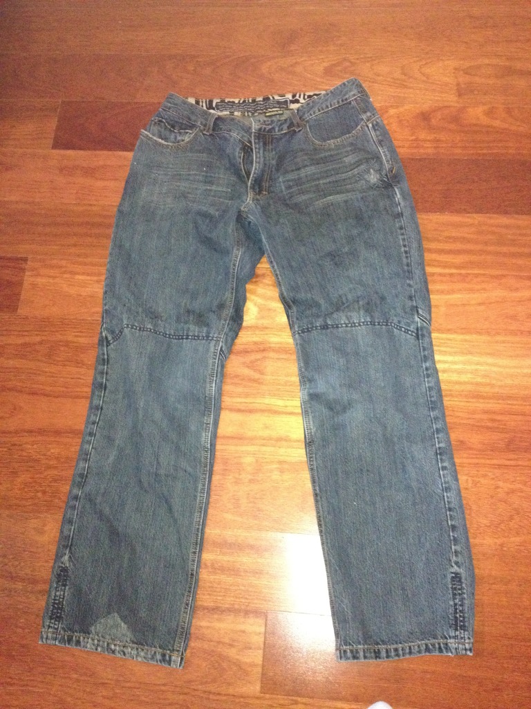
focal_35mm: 35
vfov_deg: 52.6
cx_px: 266
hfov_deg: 40.7
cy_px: 354
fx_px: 716
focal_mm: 4.3
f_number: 2.4
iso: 500
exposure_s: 1/16
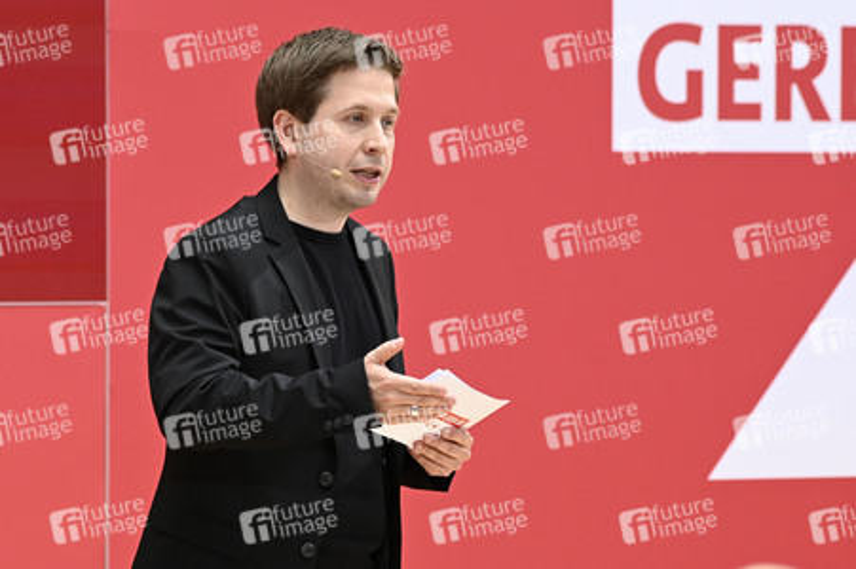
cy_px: 284
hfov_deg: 10.3
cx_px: 428
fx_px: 4752
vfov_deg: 6.9
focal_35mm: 200
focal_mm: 200
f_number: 5.6
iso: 2500
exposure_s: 1/640
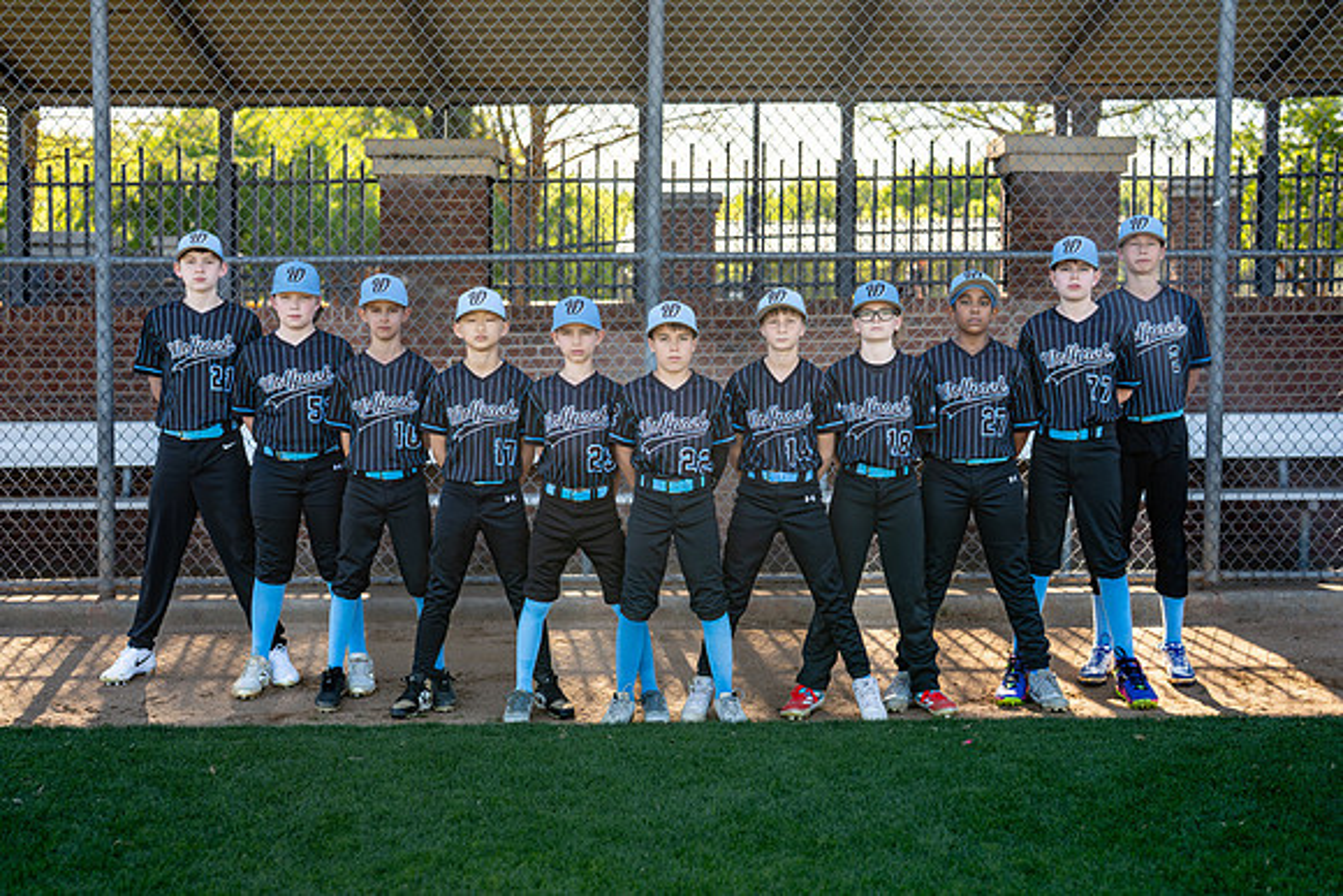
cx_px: 663
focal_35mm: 53
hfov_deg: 37.5
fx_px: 1977
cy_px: 473
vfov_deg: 25.5
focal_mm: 50
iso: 125
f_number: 2.5
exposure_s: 1/800
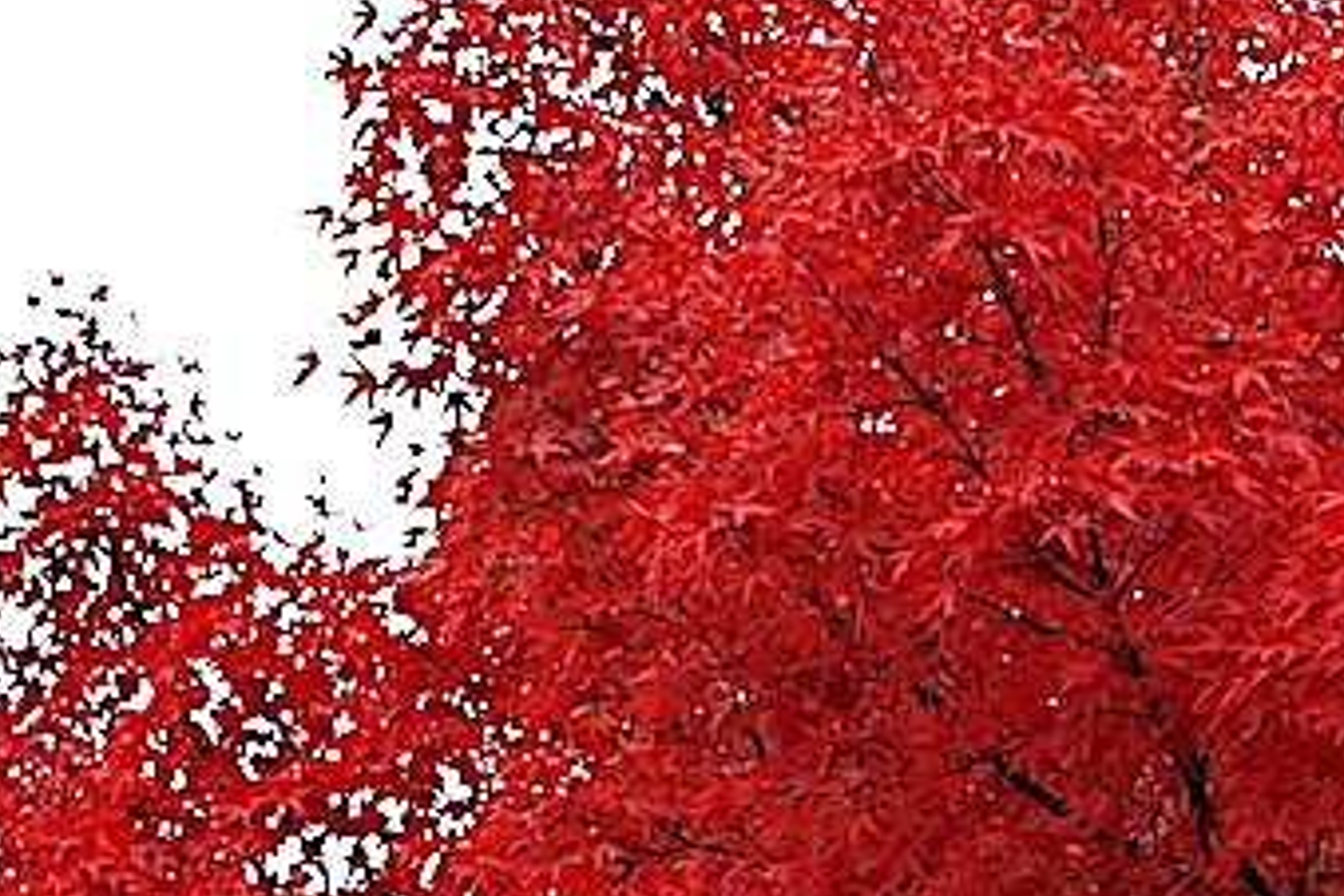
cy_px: 761
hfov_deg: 5.2
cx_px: 1931
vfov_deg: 3.5
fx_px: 14634
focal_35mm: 392
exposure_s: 1/160
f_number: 8
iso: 100
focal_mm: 55
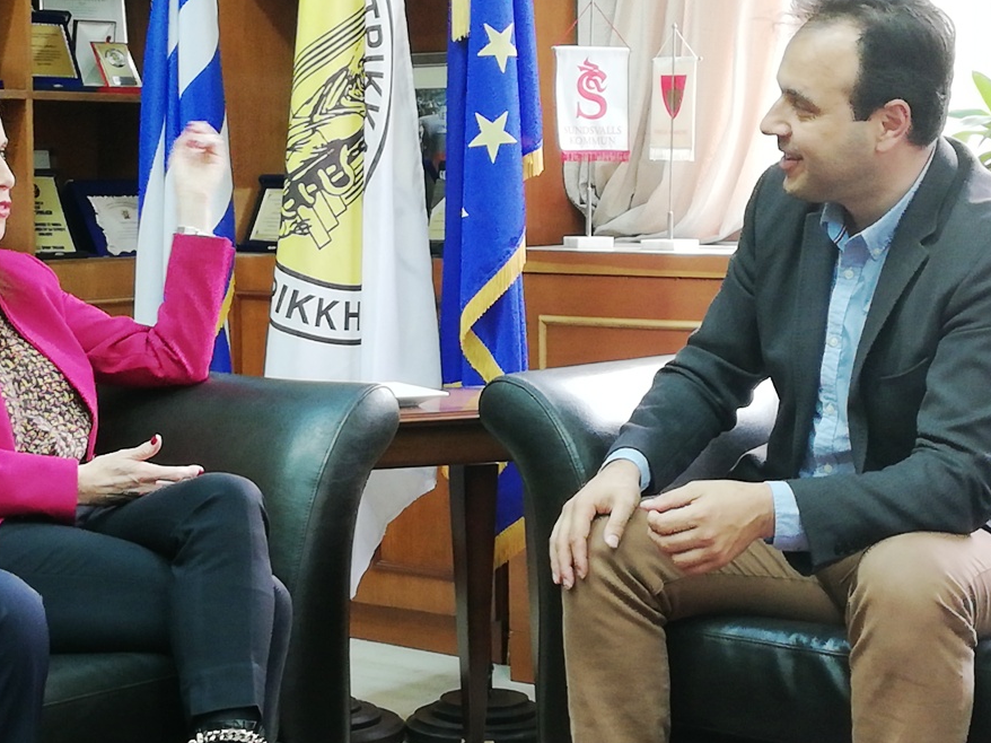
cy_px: 385
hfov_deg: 21.5
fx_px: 2604
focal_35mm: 91
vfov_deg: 16.2
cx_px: 421
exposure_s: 1/33.3
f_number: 2.2
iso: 400
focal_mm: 3.81
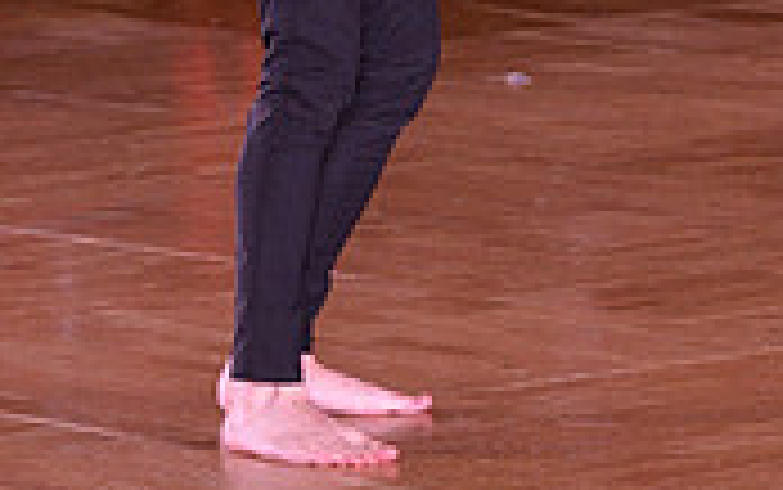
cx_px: 362
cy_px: -261
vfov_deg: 3.3
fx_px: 8413
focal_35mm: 394
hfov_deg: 5.3
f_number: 6.3
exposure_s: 1/250
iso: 2000
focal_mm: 116
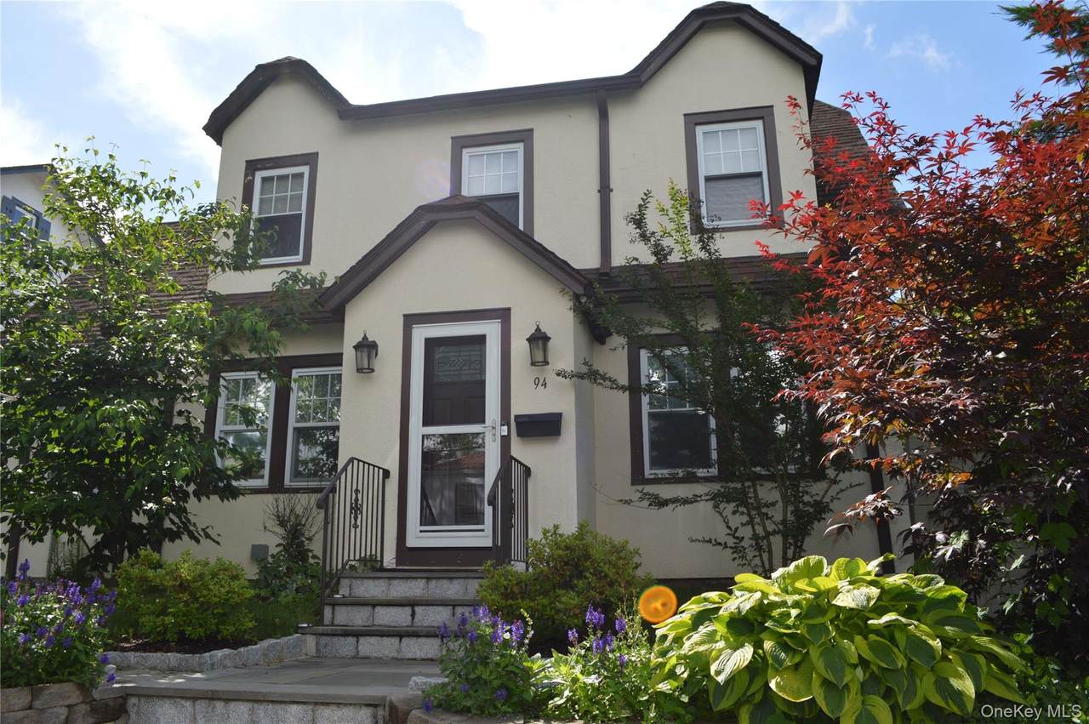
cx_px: 544
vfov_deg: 47.8
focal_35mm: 27
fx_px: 816
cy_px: 362
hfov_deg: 67.4
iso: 100
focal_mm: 18
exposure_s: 1/200
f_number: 8
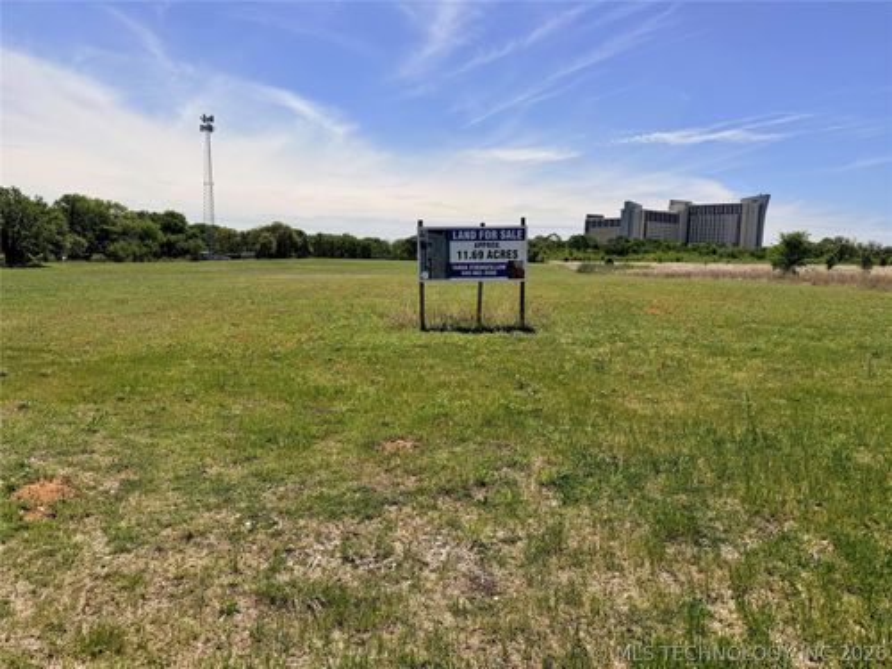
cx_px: 446
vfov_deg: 56.8
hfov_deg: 71.6
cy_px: 334
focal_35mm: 24
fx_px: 618
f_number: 1.78
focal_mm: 6.76
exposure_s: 1/9091
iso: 80
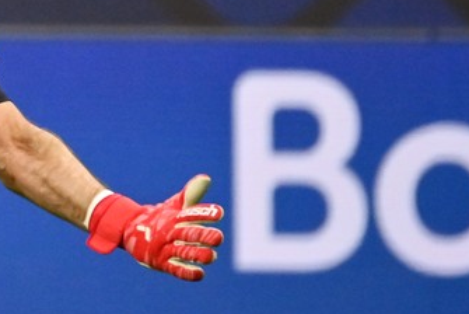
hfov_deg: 1.8
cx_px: -351
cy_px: 41
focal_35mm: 1155
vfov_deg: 1.2
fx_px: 15060
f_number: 4
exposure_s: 1/2000
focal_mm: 310
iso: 2500
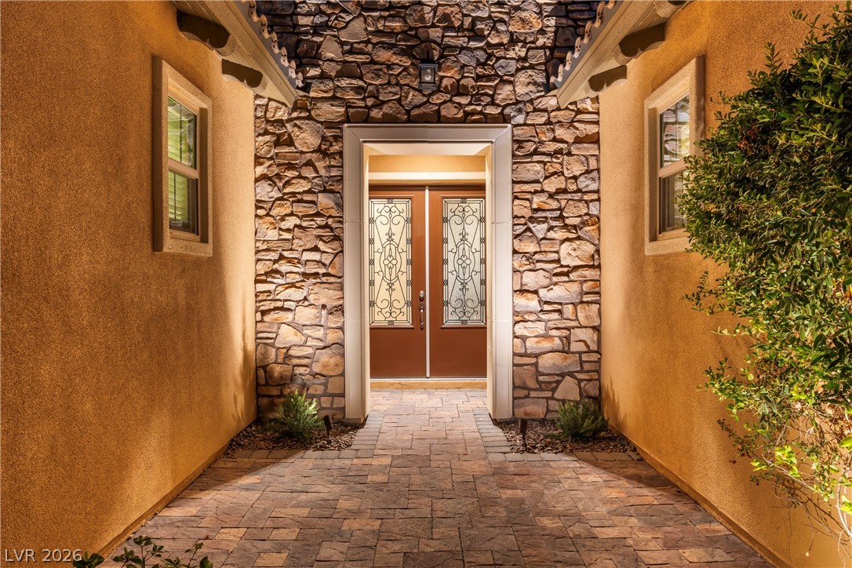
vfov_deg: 51.3
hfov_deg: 71.5
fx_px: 592
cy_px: 284
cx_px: 426
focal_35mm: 25
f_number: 8
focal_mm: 25
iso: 400
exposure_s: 1/4
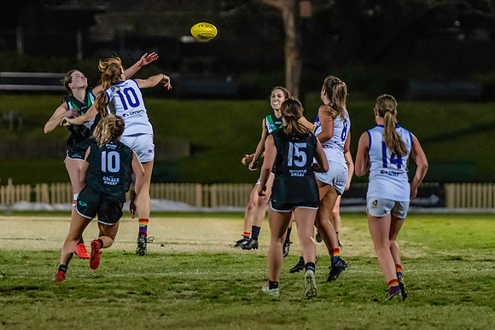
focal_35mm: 400
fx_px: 5505
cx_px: 214
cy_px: 106
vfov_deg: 3.4
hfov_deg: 5.1
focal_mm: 220
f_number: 2.8
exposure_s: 1/1000
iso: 10000
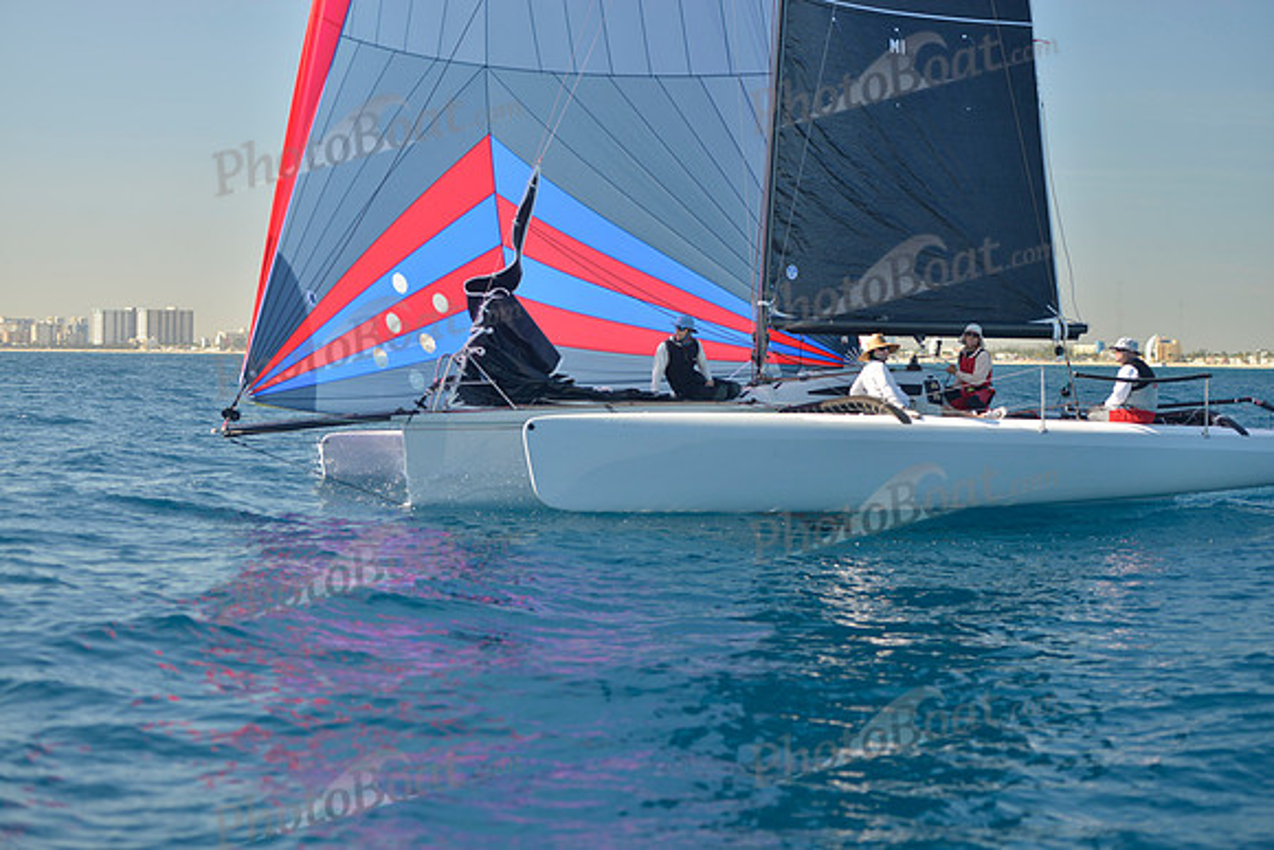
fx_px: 2478
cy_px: 425
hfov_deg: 28.8
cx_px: 637
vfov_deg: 19.5
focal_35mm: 70
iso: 200
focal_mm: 70
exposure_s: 1/640
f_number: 3.2
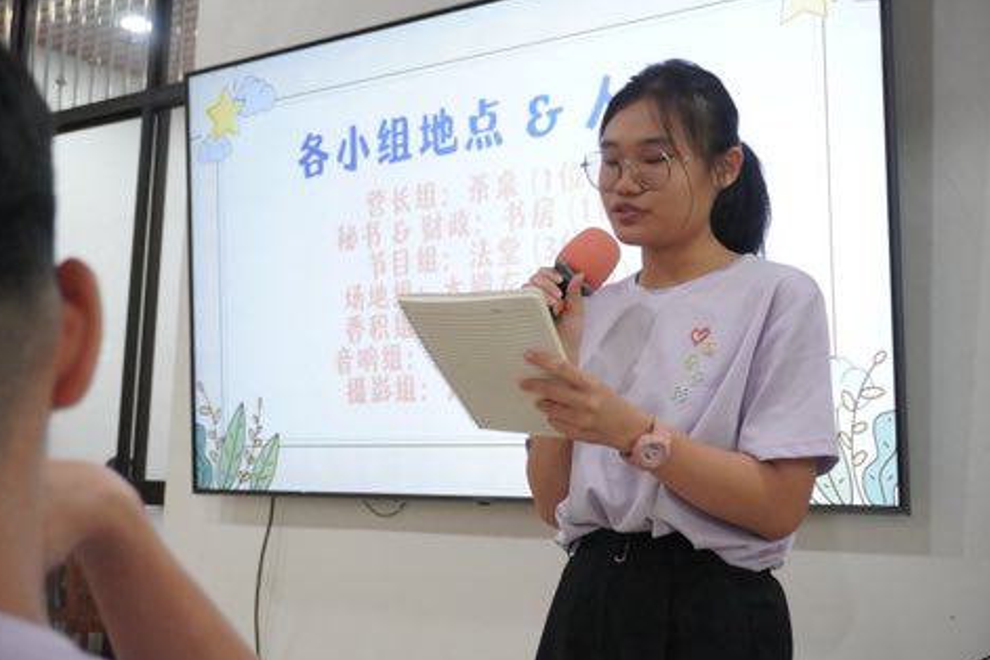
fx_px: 1430
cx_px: 490
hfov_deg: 38.2
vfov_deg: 26.0
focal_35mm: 52
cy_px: 330
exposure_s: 1/160
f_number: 5
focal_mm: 34
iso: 5000
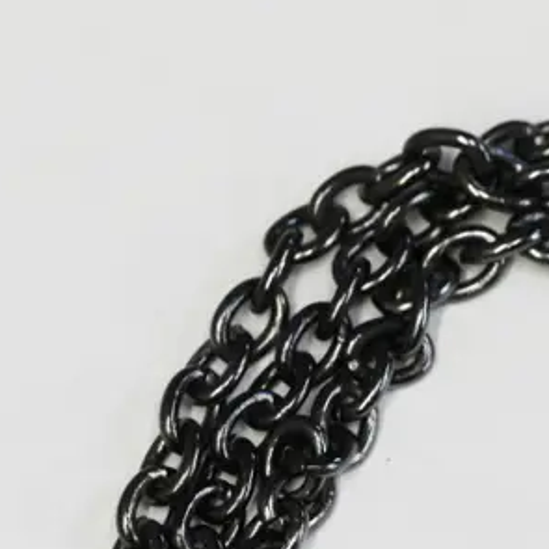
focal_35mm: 368
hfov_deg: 4.7
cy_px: 502
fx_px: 6603
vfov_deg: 4.8
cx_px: 824
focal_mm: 60
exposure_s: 1/160
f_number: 5
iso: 1600
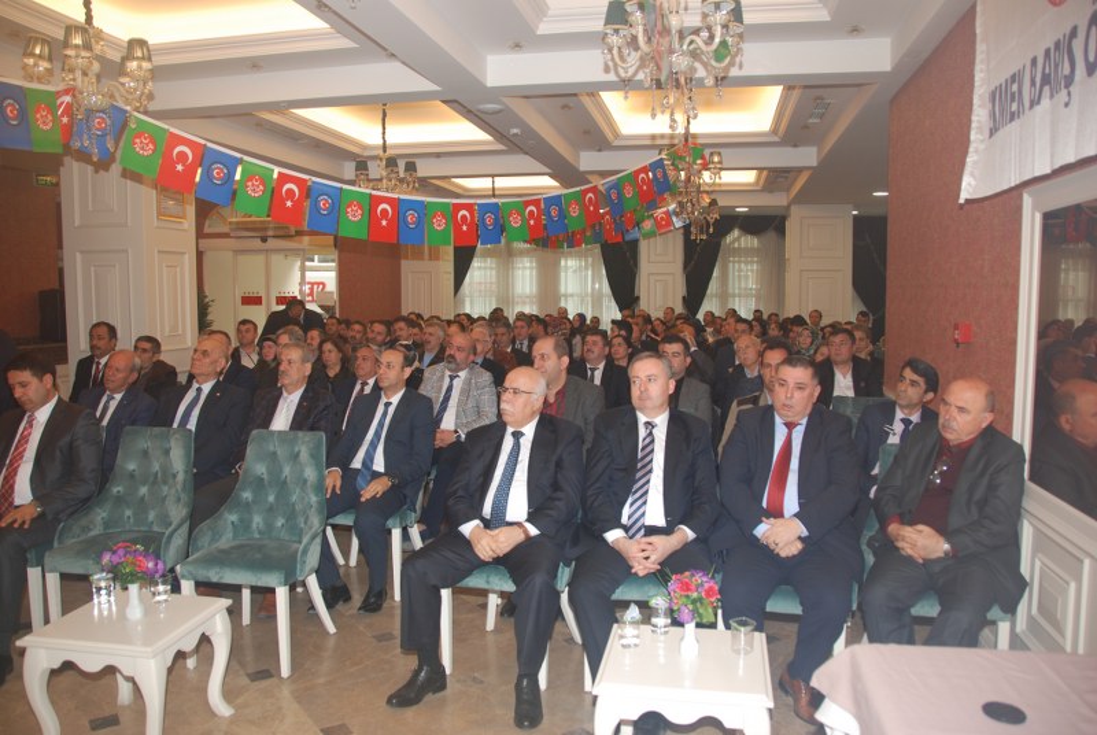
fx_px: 824
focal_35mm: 27
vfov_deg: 48.1
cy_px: 368
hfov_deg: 67.3
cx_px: 548
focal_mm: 18
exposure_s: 1/60
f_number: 4
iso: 200
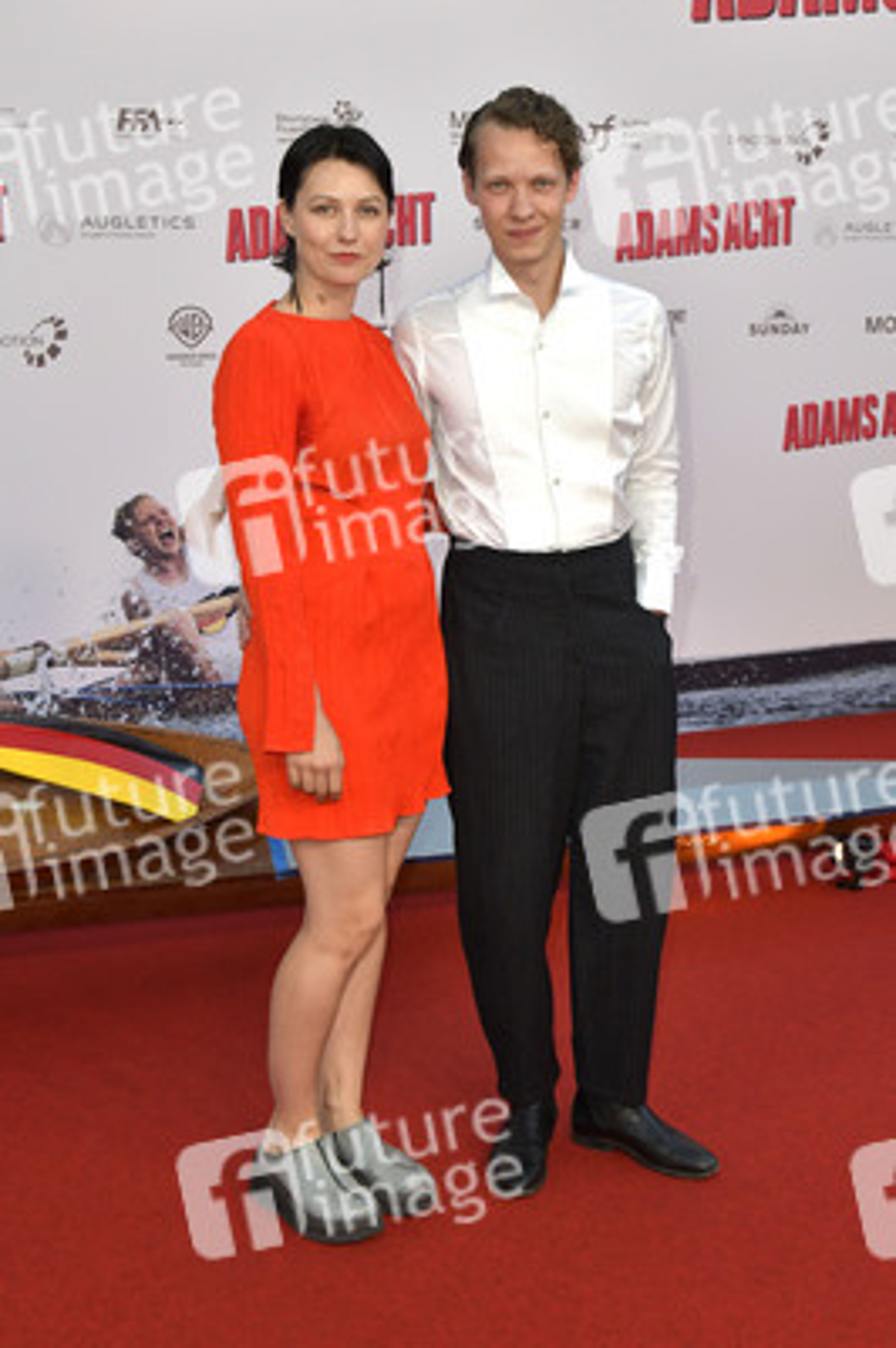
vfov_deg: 46.4
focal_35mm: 42
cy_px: 674
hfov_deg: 31.8
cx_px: 448
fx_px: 1571
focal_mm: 42
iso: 1250
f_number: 6.3
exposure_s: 1/250
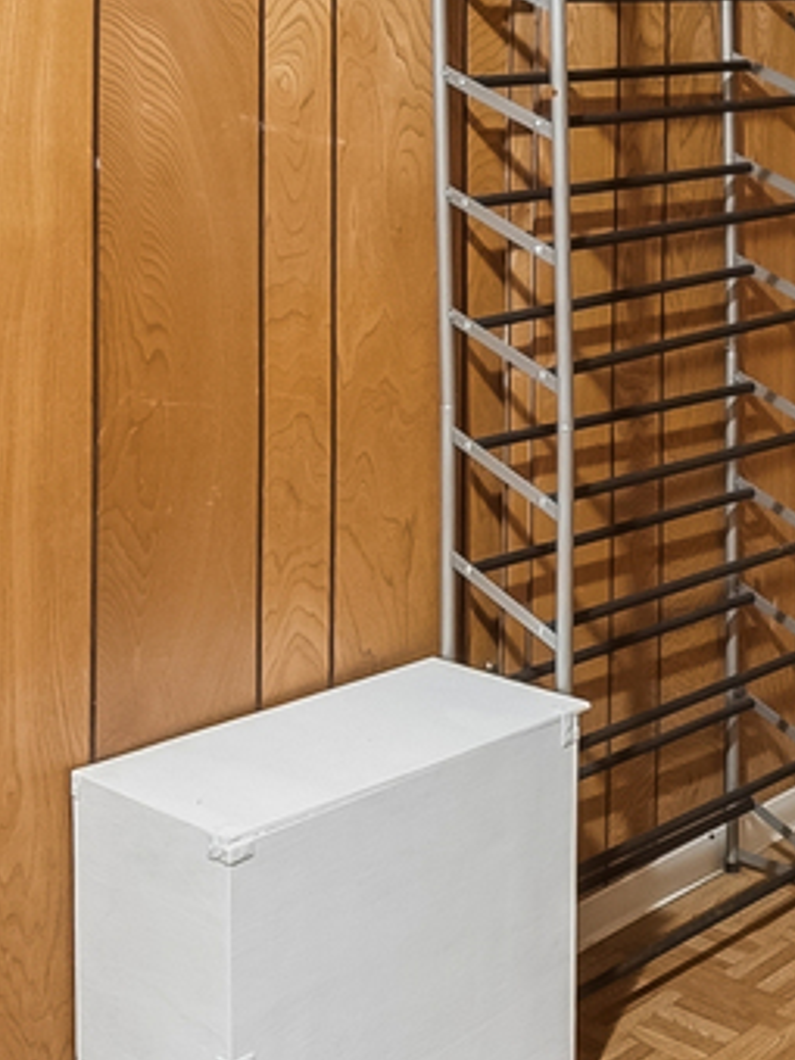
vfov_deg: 32.2
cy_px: 0
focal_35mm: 55
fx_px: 1684
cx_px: 856
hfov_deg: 24.9
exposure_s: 1/2
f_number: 8
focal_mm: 12
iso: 400
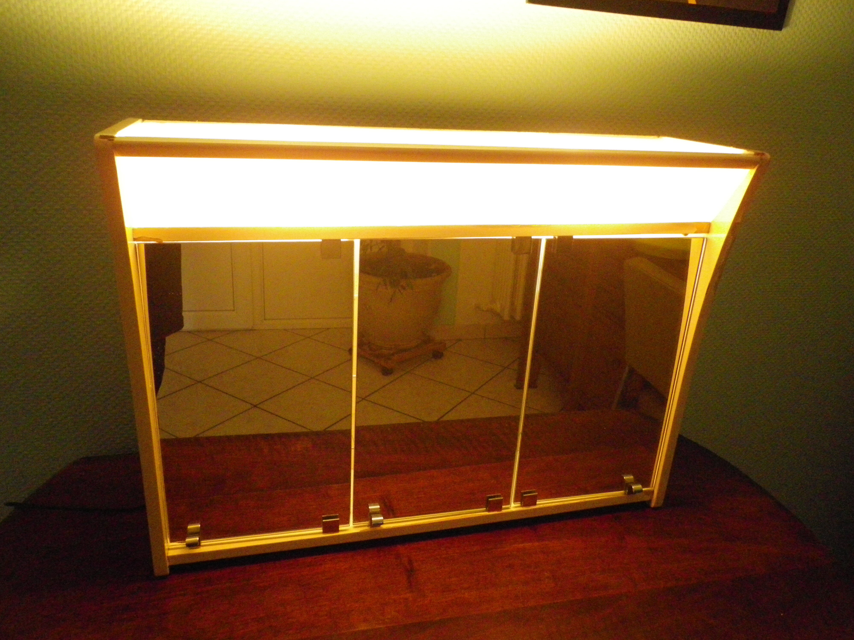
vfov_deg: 49.7
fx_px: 691
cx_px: 427
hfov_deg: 63.4
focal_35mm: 28
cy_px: 320
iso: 800
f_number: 2.6
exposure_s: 1/60
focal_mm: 4.9
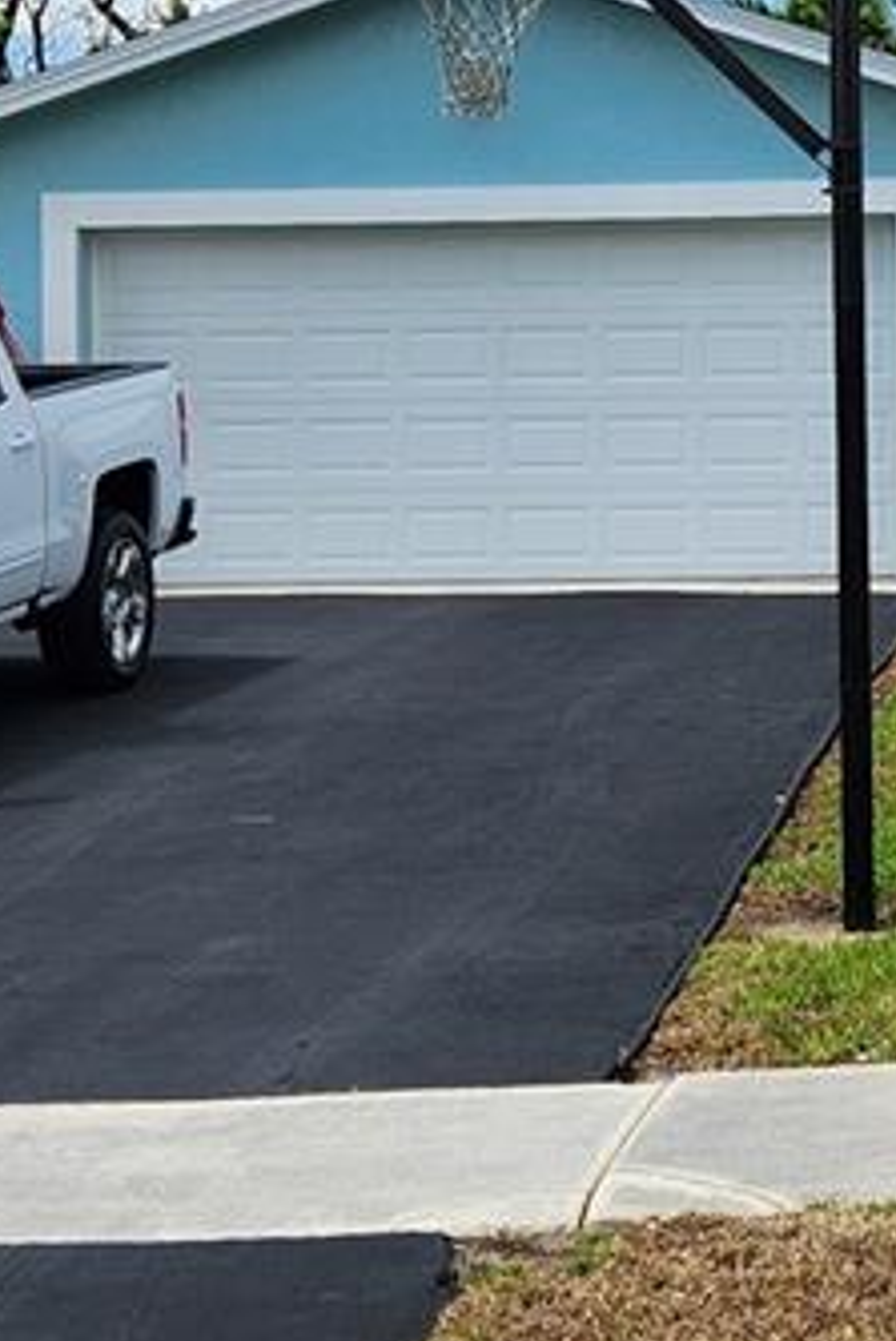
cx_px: 944
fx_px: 3207
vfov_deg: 23.4
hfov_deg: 15.5
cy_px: 345
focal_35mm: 86
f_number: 1.8
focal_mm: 5.4
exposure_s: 1/1433
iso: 20
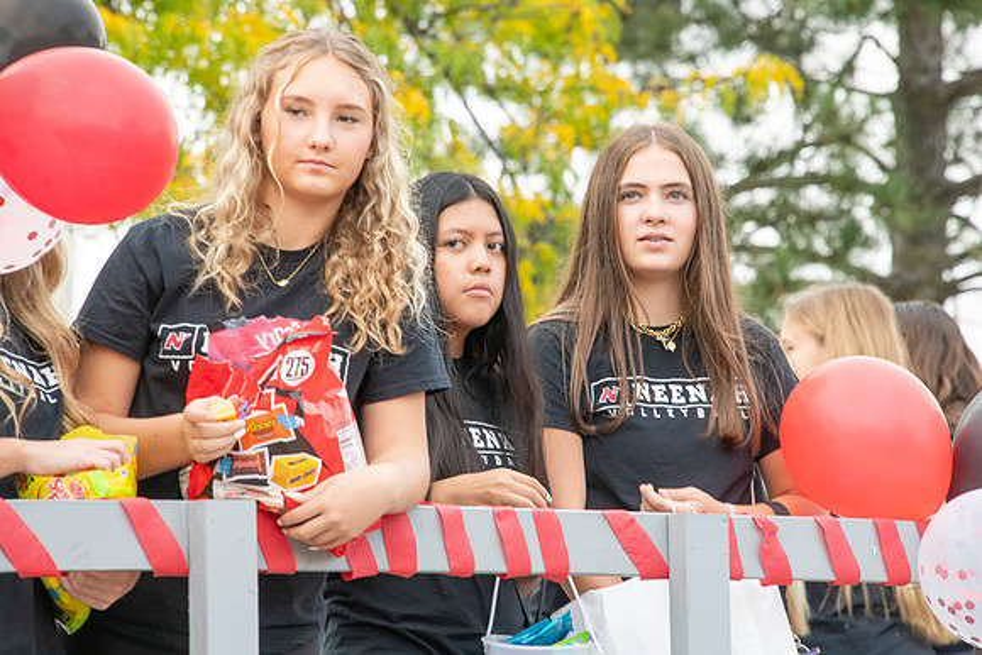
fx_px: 8185
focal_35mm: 300
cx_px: 491
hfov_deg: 6.9
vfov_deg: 4.6
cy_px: 328
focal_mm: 300
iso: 3200
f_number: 11
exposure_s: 1/160
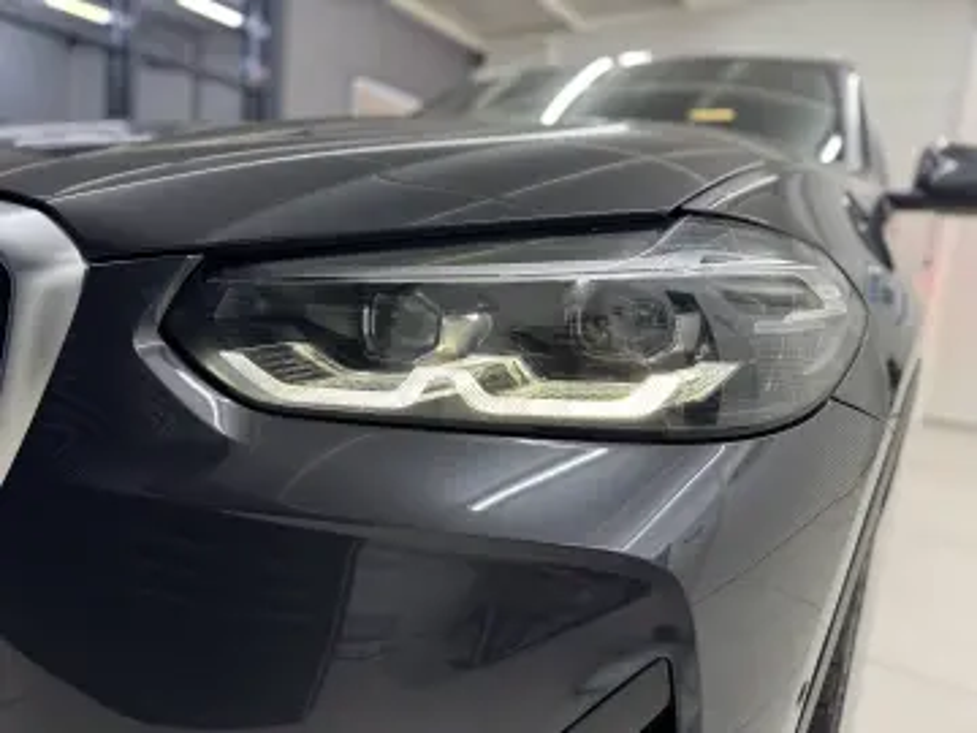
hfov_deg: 71.6
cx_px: 488
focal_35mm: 24
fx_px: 677
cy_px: 366
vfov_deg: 56.8
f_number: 1.78
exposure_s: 1/49
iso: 160
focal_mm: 6.76
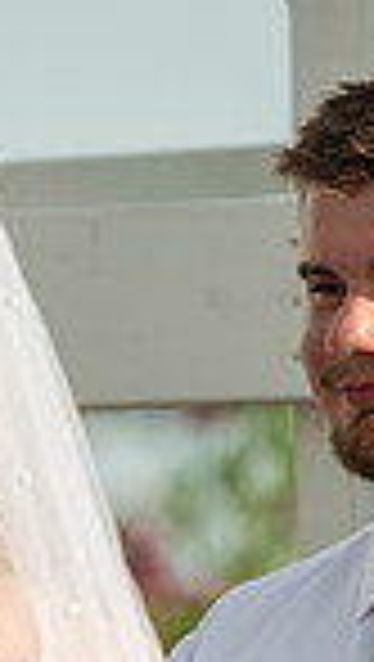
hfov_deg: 1.7
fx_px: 12341
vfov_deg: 3.1
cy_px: 543
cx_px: -18
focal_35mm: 702
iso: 125
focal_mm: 170
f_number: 2.8
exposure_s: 1/1600
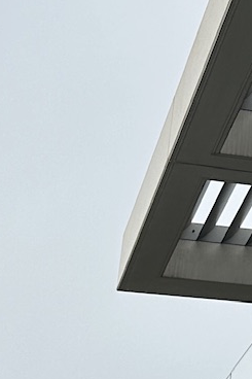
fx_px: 1461
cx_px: 579
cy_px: 122
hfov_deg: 9.0
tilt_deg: +25.2
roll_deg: +0.3
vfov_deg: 14.7
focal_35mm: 139
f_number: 1.78
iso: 80
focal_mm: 6.86
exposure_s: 1/1227
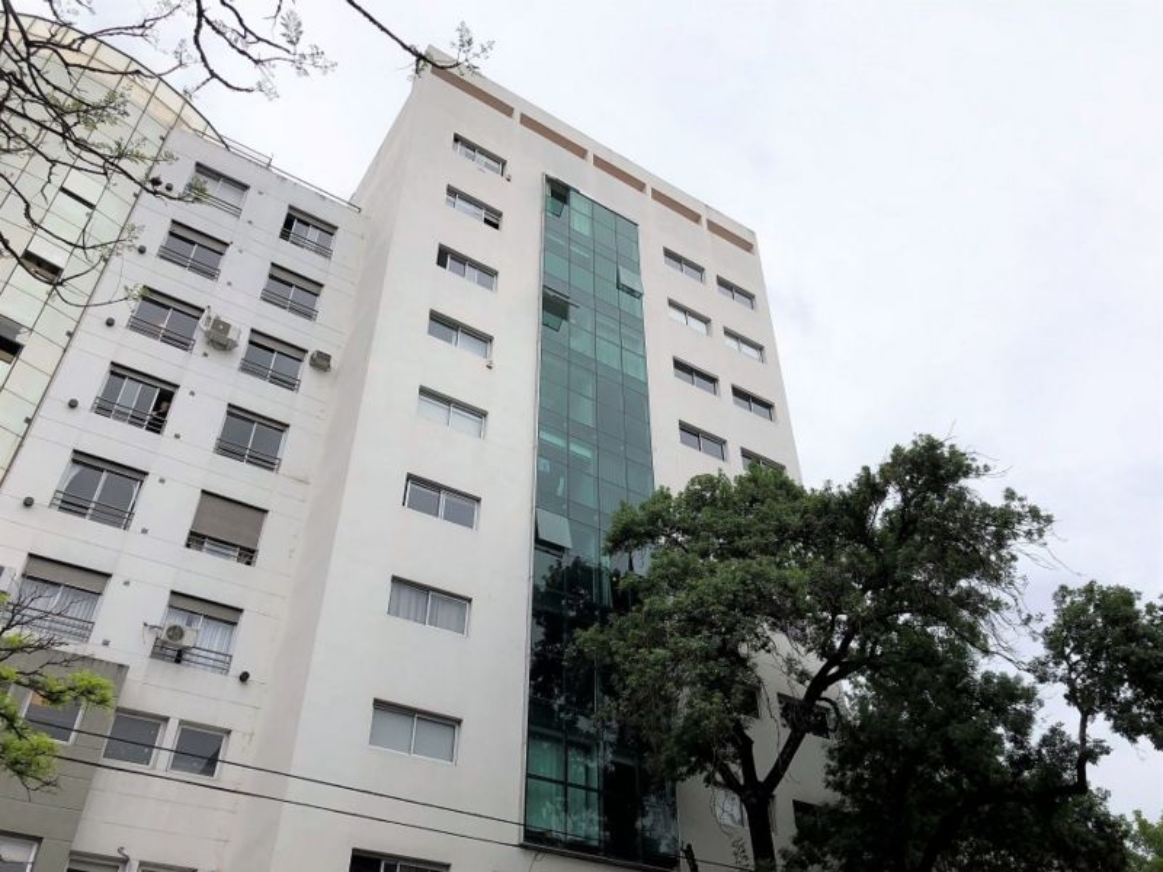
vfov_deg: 49.7
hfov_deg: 63.4
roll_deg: +0.7
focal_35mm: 28
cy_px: 436
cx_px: 582
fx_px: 941
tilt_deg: +39.9
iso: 20
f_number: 1.8
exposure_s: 1/2825
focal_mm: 4
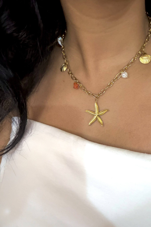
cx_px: 85
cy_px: 113
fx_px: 201
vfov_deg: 58.7
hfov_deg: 41.0
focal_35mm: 32
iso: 800
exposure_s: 1/17
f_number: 1.9
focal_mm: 2.71
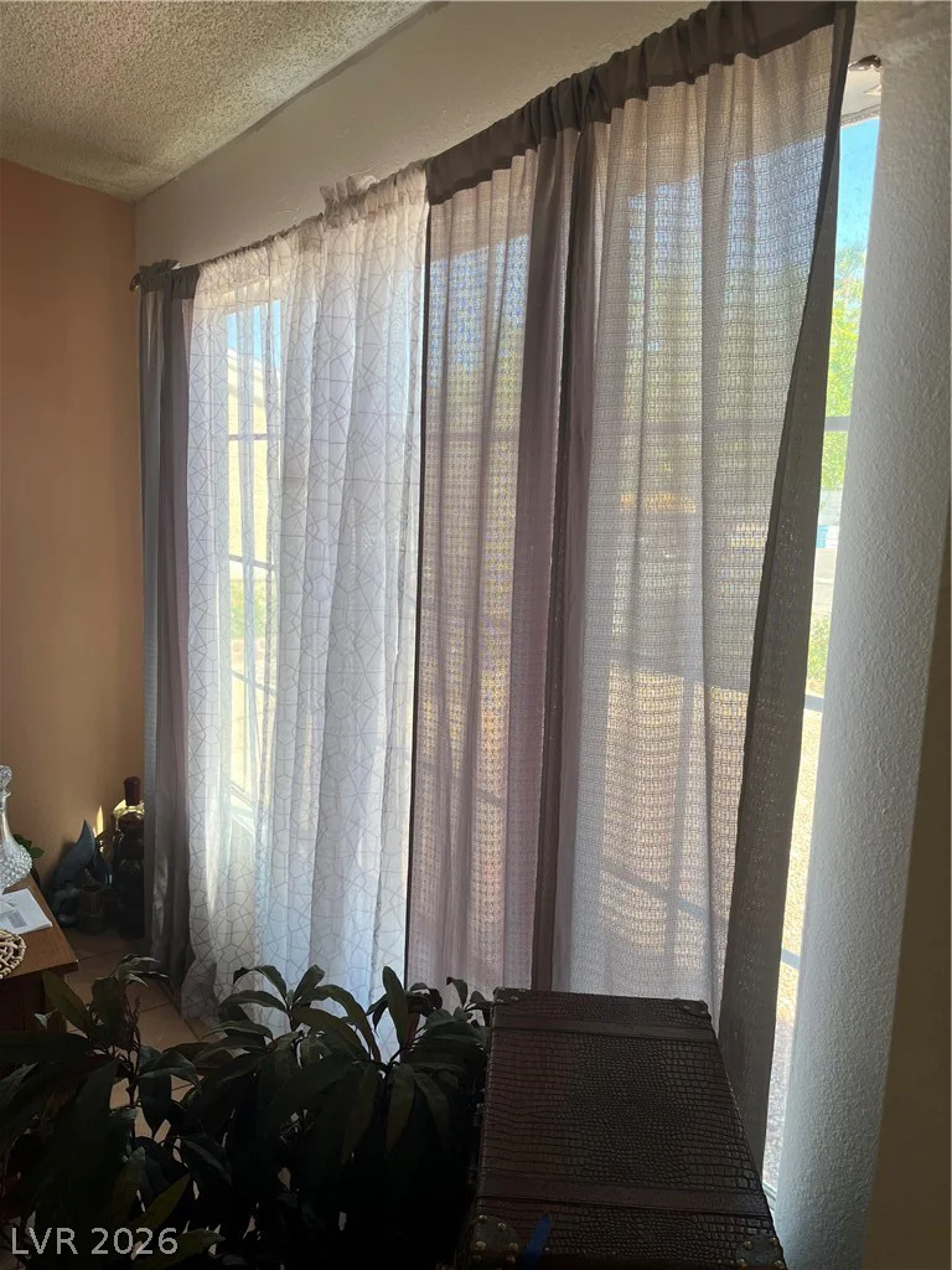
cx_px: 476
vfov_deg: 67.3
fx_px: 953
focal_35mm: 26
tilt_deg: -6.9
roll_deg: -0.5
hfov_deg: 53.1
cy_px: 635
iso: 40
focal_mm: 5.1
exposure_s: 1/169
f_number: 1.6
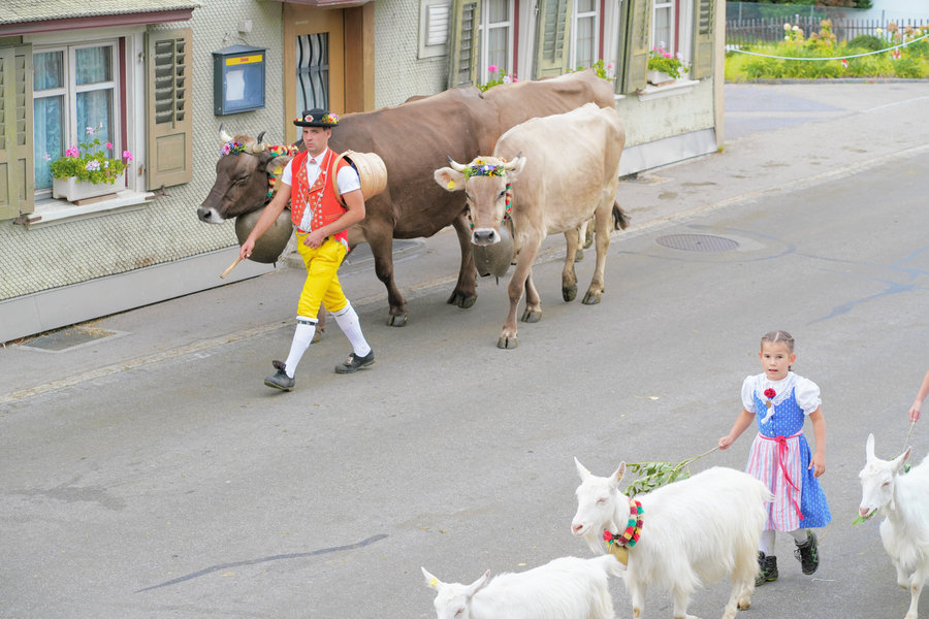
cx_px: 464
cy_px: 310
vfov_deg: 16.1
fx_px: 2193
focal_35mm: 85
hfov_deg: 23.9
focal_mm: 85
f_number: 5.6
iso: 800
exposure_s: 1/640
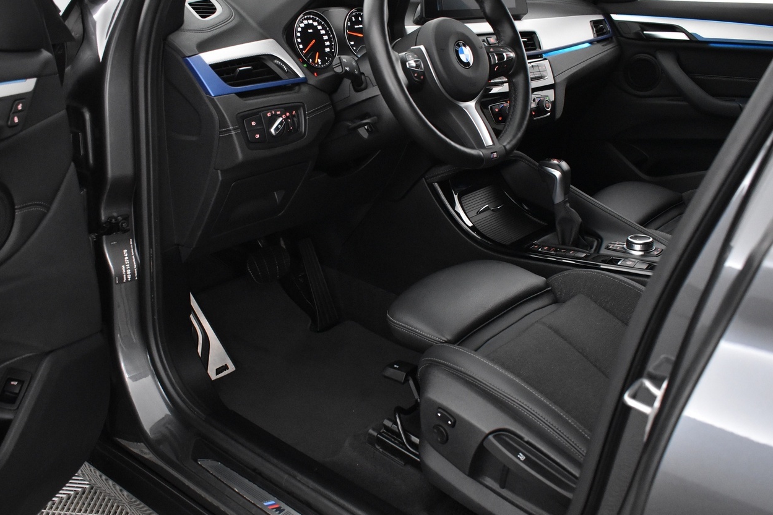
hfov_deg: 54.4
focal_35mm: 35
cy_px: 250
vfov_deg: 37.9
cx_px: 360
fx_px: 752
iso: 3200
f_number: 3.5
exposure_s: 1/50
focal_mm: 18
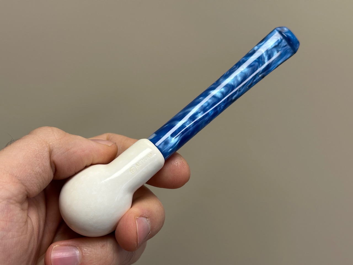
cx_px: 176
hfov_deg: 39.7
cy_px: 132
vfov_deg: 30.3
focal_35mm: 48
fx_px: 489
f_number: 1.78
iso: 64
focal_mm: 6.86
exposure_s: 1/121
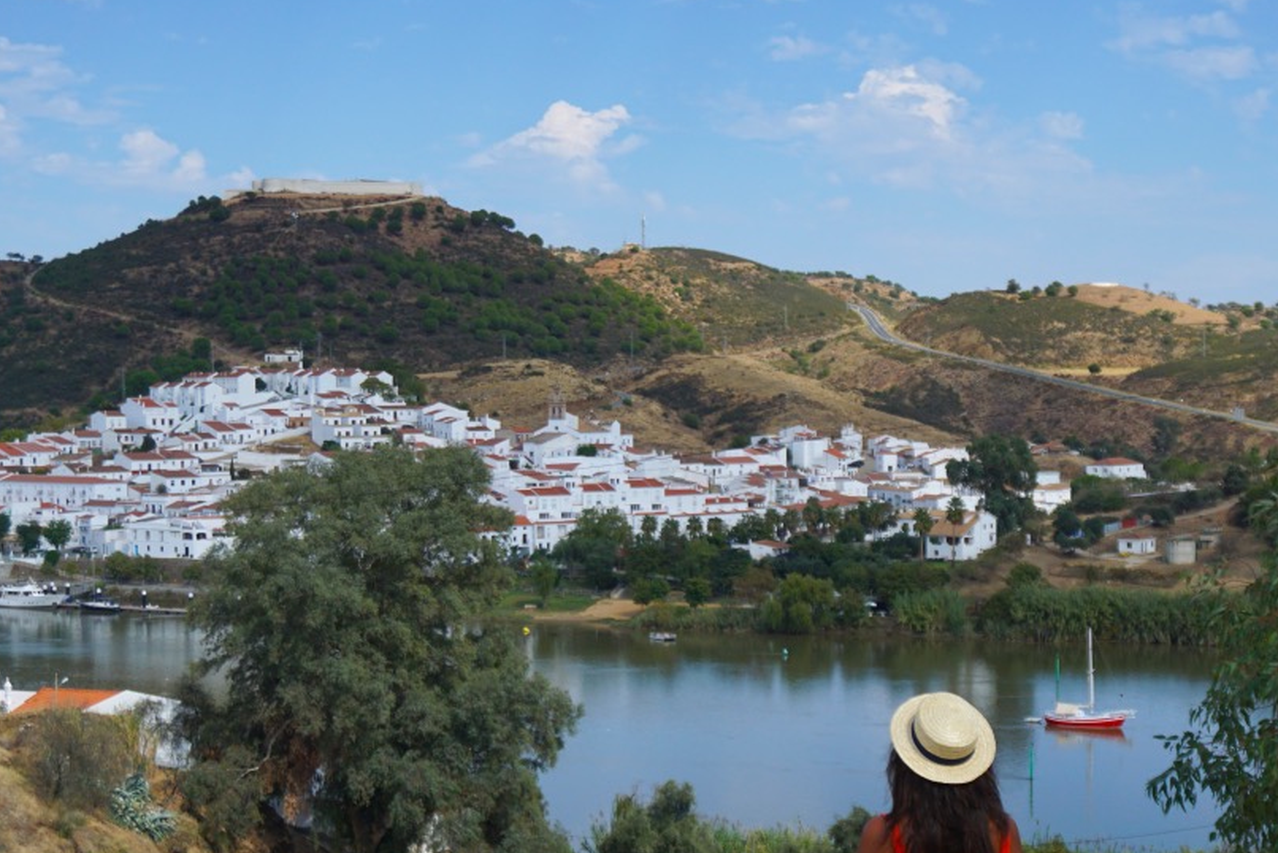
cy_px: 515
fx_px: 2299
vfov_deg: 21.0
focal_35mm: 65
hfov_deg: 31.1
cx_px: 683
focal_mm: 29
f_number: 4.5
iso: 160
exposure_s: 1/2000
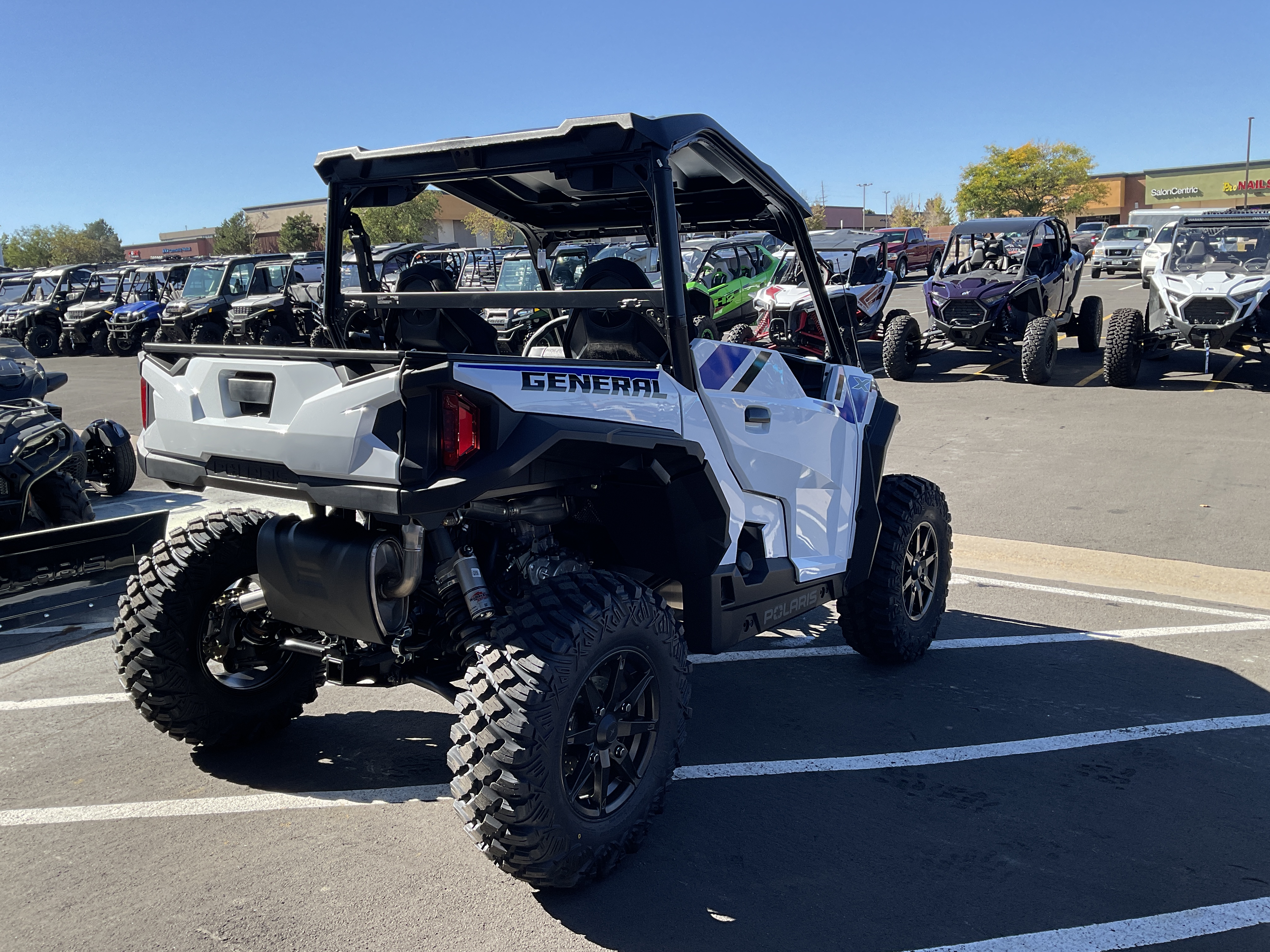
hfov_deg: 61.7
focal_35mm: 29
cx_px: 635
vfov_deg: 48.2
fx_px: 1064
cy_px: 476
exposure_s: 1/781
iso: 16
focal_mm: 3
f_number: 1.8
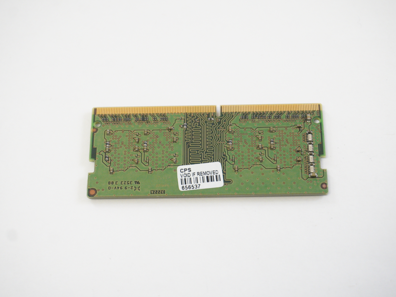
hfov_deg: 28.7
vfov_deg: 21.8
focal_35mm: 68
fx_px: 773
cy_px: 150
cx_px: 208
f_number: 5.6
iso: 2500
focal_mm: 41
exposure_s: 1/100
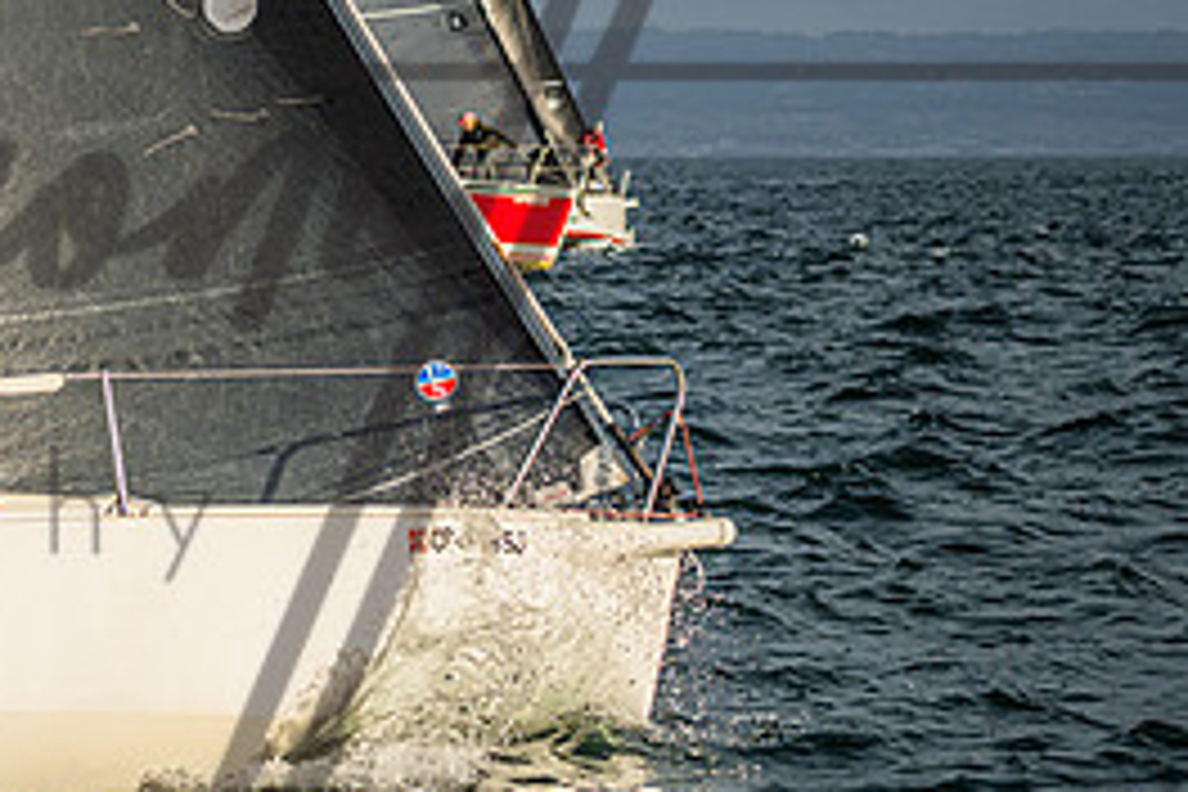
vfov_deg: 5.9
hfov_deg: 8.9
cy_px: 179
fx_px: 7622
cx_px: -23
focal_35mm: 231
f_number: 4.5
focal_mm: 100
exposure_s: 1/3200
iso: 220
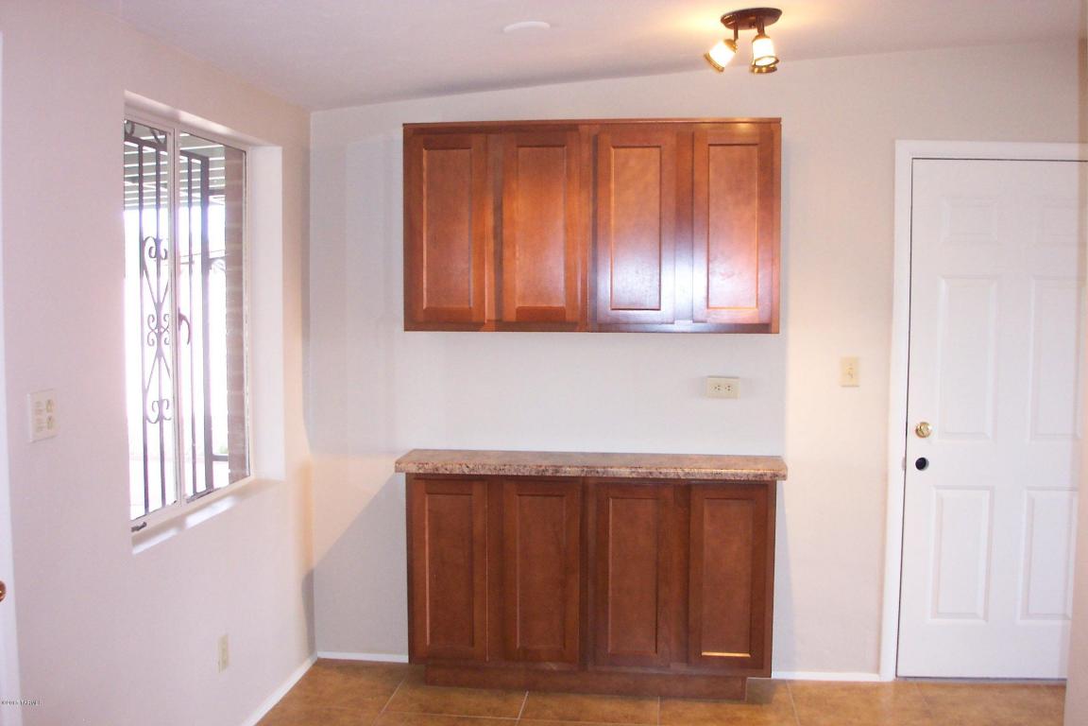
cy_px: 363
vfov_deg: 37.9
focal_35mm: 35
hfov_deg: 54.4
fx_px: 1058
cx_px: 544
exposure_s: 1/30
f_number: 2.8
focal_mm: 7.5
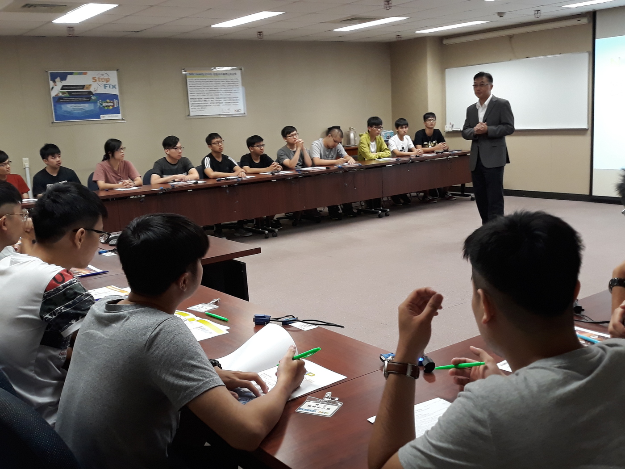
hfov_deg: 65.3
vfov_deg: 51.4
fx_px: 487
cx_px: 312
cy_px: 234
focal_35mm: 27
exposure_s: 1/40
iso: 125
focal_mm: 3.71
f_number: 1.7
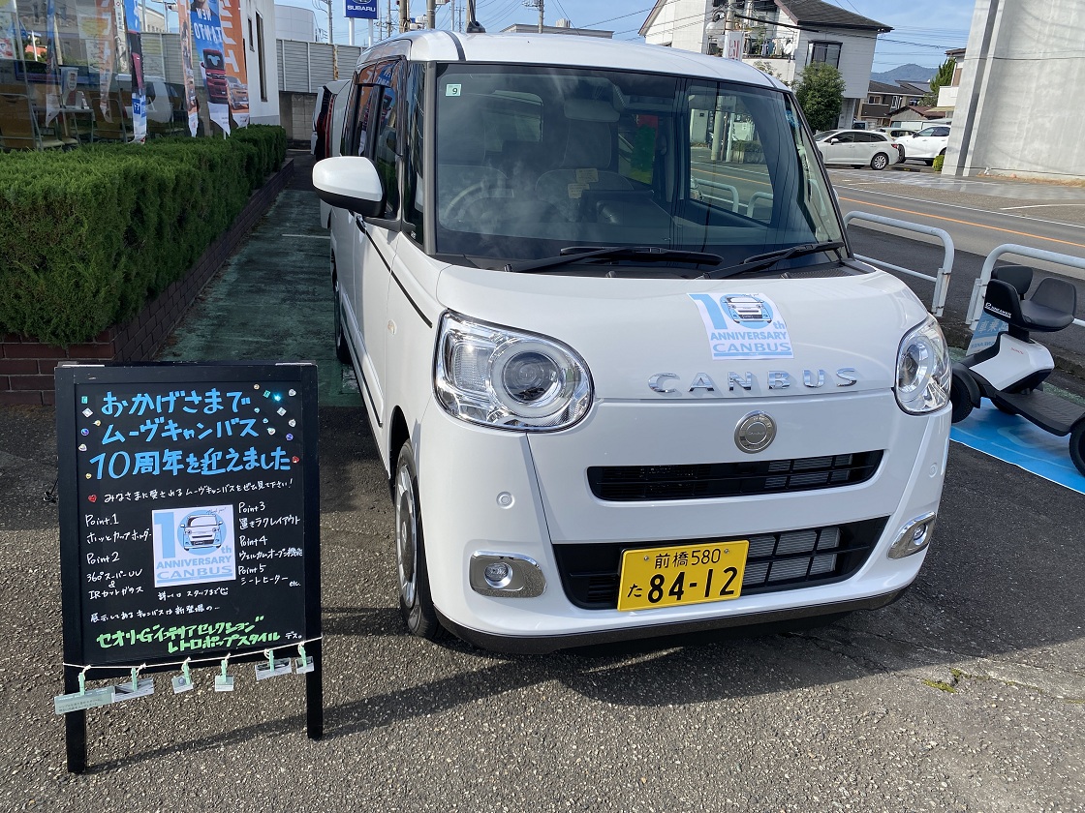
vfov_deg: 53.1
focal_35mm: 26
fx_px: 815
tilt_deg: -19.2
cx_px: 542
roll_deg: -3.2
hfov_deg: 67.3
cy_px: 406
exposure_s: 1/1927
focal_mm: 4.25
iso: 32
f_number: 1.8
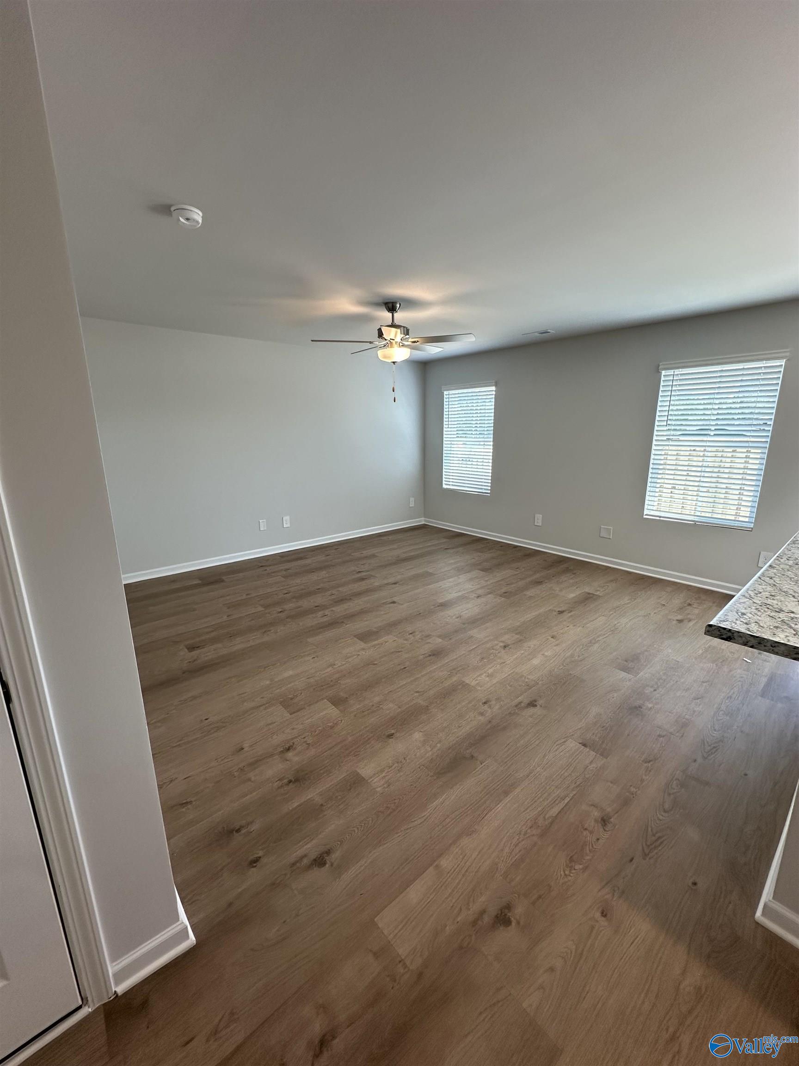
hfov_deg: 85.7
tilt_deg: -12.9
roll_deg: -1.0
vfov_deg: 102.1
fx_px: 431
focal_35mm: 14
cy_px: 533
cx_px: 400
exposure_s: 1/120
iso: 125
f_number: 2.2
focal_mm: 2.22
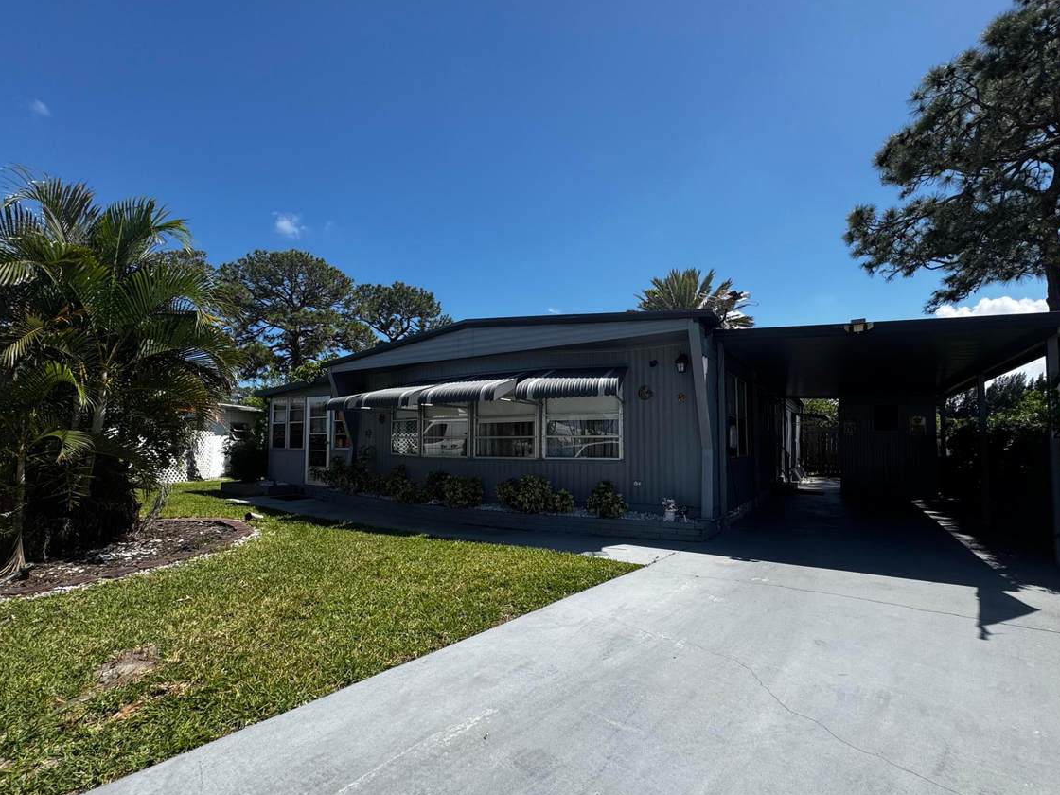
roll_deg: -0.5
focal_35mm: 16
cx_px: 542
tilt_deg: +2.2
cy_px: 420
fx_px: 490
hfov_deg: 94.5
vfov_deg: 78.0
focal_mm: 2.22
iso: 50
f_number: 2.2
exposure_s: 1/1672
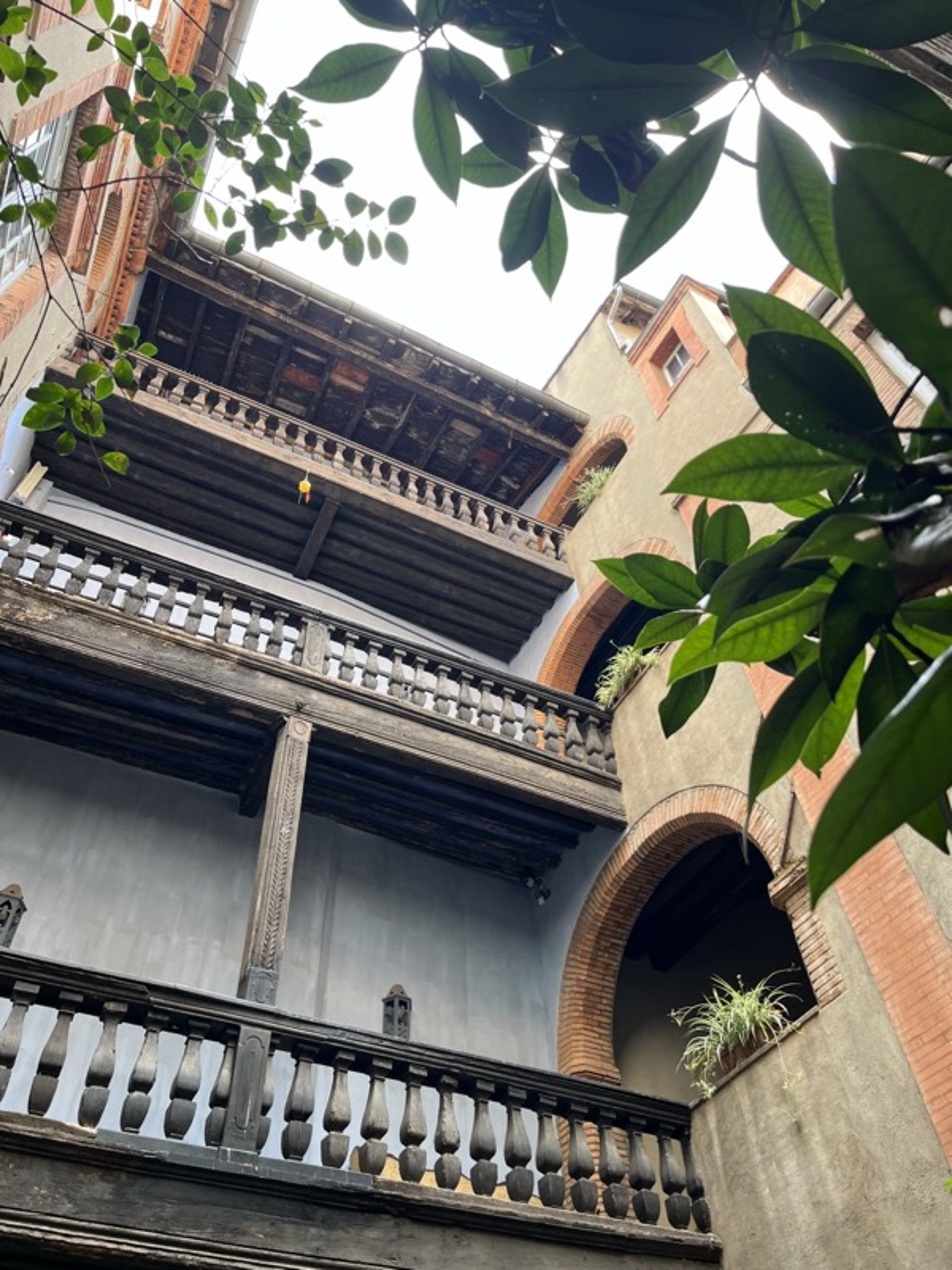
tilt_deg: +51.4
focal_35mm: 26
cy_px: 635
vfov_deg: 67.3
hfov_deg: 53.1
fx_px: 953
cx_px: 476
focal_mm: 5.1
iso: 32
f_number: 1.6
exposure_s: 1/130
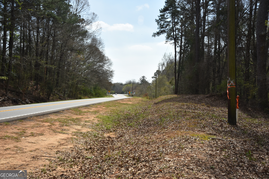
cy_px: 90
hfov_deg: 50.7
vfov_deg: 35.1
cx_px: 134
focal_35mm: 38
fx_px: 284
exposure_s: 1/200
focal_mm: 38
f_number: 25
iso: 800
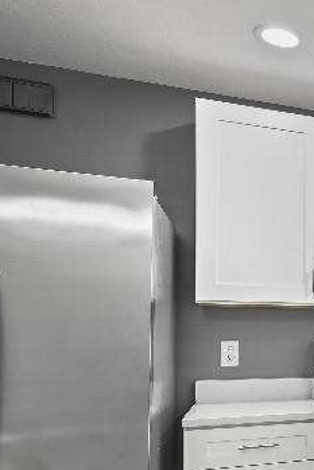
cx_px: 546
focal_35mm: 42
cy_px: 349
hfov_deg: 21.9
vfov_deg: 44.5
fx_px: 555
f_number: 8
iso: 400
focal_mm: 14.5
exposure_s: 1/4
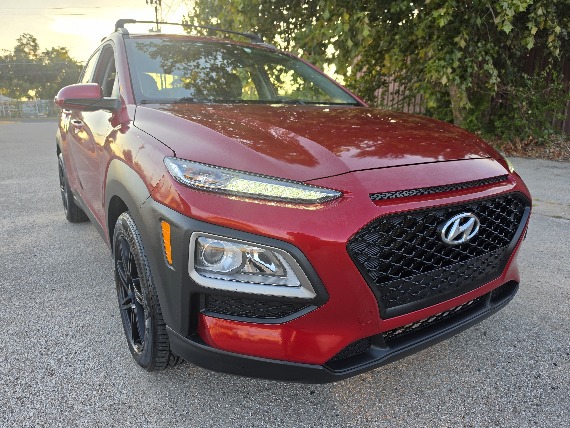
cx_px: 285
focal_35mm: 23
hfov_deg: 73.9
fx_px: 379
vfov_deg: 58.9
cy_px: 214
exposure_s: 1/120
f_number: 1.4
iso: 16
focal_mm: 6.5
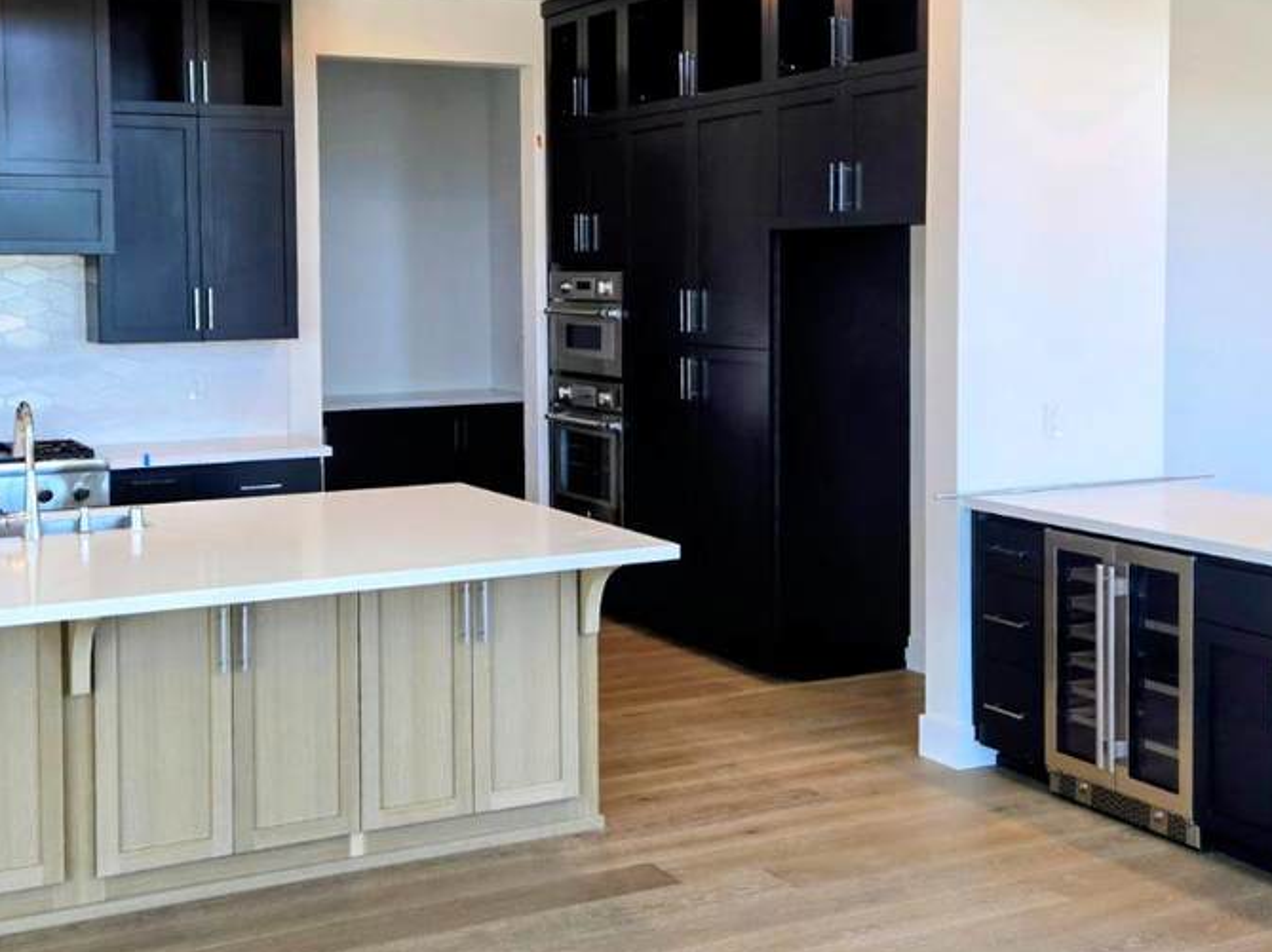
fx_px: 1616
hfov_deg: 42.9
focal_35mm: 44
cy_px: 352
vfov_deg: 32.7
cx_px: 561
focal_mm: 5.4
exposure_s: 1/120
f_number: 1.8
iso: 80
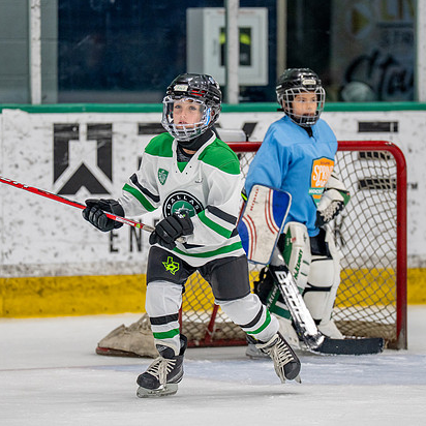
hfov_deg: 4.7
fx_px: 5235
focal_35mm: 376
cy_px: 199
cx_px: 219
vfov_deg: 4.7
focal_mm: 200
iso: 1000
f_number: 2.8
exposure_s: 1/1250
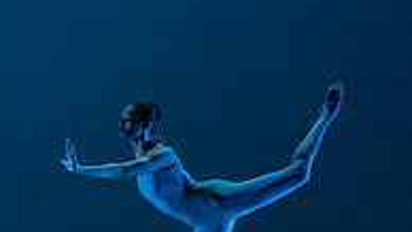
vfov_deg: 2.2
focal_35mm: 562
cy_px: 107
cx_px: -149
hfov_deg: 3.8
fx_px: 6138
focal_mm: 179
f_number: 5.6
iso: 16000
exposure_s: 1/400
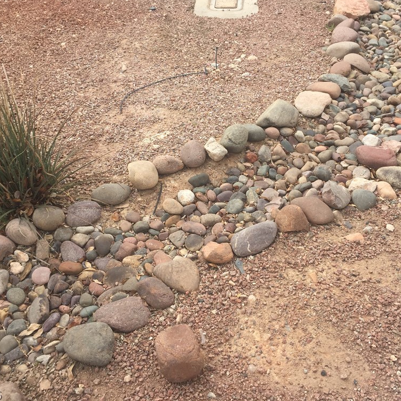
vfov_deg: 47.2
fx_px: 459
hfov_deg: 47.2
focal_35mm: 35
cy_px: 198
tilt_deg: -43.1
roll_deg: -0.2
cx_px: 217
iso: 32
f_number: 2.2
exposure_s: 1/824
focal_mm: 4.15
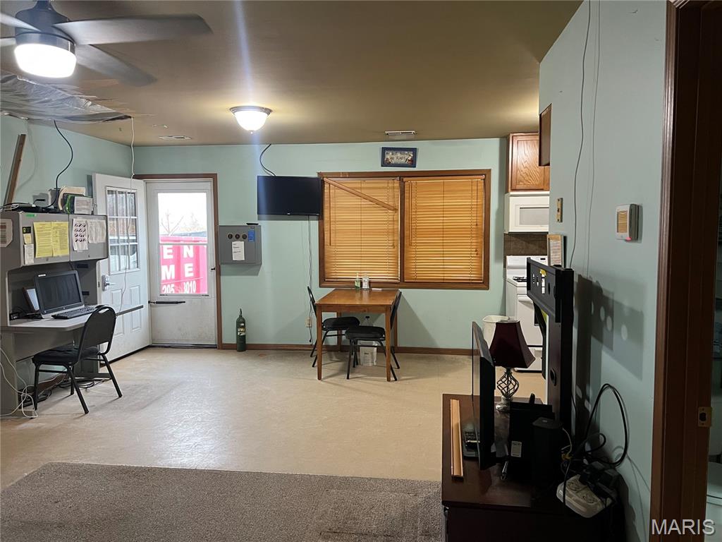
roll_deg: -0.7
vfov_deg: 53.1
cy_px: 271
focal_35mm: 26
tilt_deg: -3.9
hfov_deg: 67.3
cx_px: 361
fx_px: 542
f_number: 1.5
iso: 250
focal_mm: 5.7
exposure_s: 1/60
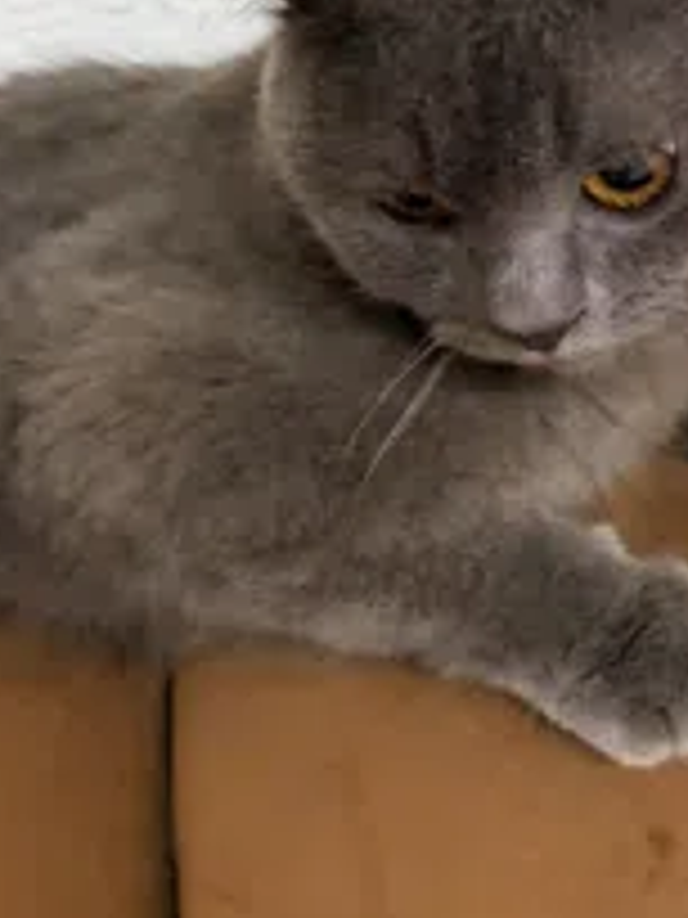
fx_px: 1352
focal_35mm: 51
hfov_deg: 28.0
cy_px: 248
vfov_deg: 36.7
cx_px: 549
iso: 500
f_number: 1.6
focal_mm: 5.96
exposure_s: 1/60
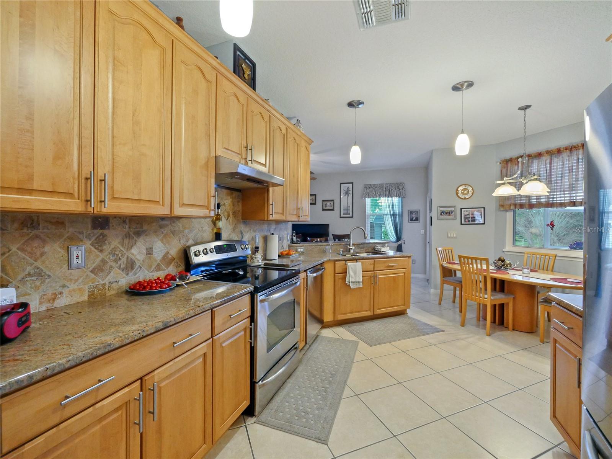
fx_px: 247
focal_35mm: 14
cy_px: 230
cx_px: 306
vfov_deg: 85.7
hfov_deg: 102.1
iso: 2000
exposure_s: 1/60
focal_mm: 7
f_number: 4
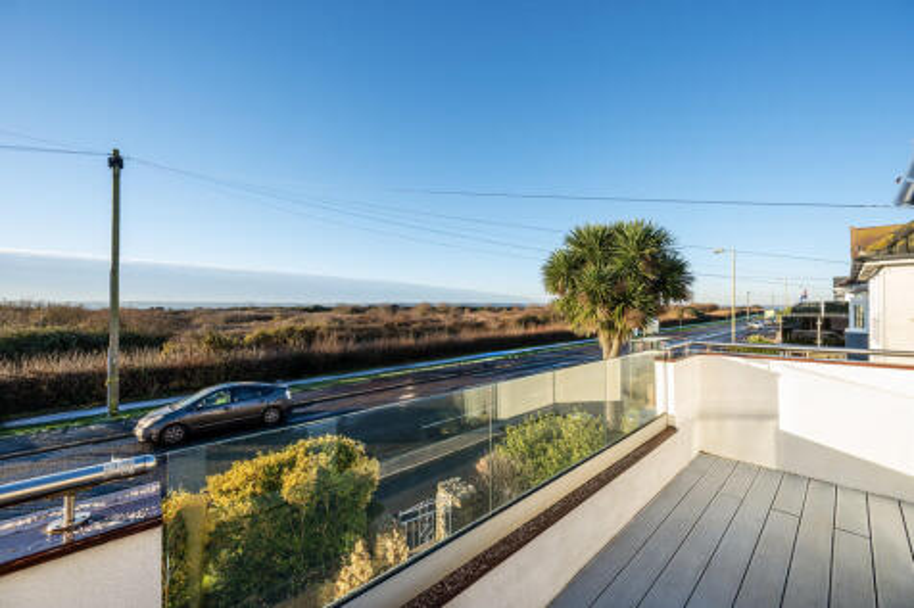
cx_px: 457
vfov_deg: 81.2
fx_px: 355
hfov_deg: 104.3
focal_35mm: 14
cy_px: 304
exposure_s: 1/125
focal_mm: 14
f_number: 8
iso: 200
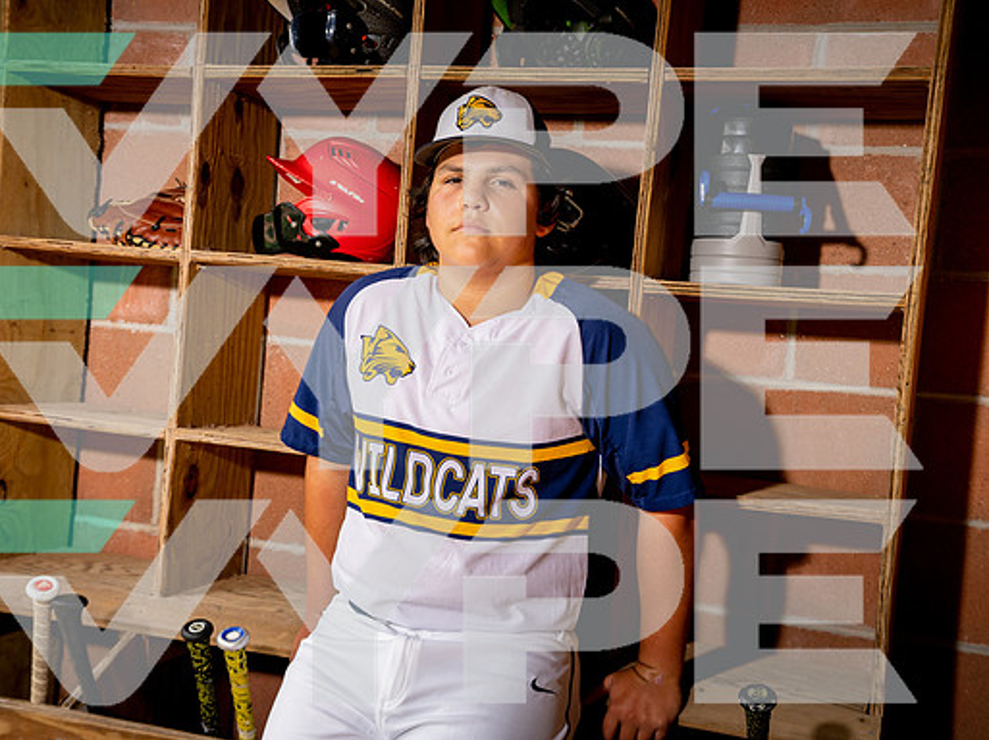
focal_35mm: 49
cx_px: 432
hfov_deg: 38.9
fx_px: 1399
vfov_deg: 29.6
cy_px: 369
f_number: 5
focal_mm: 45
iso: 100
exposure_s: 1/250
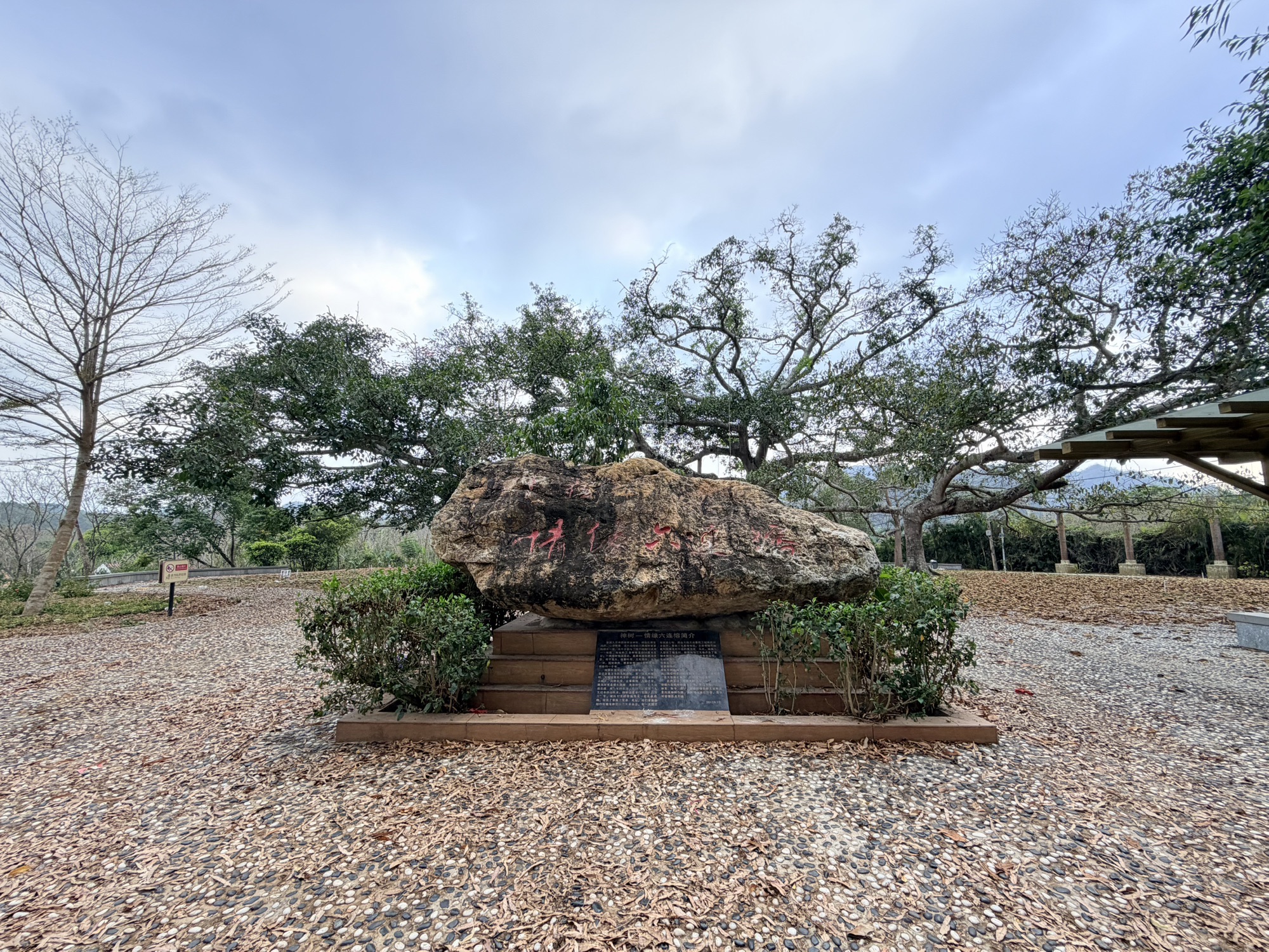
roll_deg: +0.2
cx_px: 634
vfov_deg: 85.7
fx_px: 513
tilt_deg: +8.2
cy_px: 476
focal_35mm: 14
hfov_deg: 102.1
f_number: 2.2
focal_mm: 2.22
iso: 125
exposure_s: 1/121
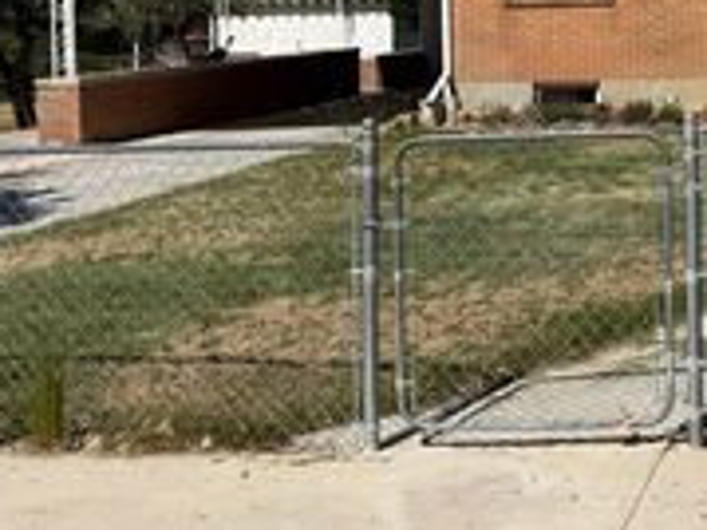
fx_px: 1367
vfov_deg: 20.9
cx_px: 814
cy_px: -42
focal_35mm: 67
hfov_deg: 26.3
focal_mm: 6.76
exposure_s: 1/8130
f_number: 1.78
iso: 80
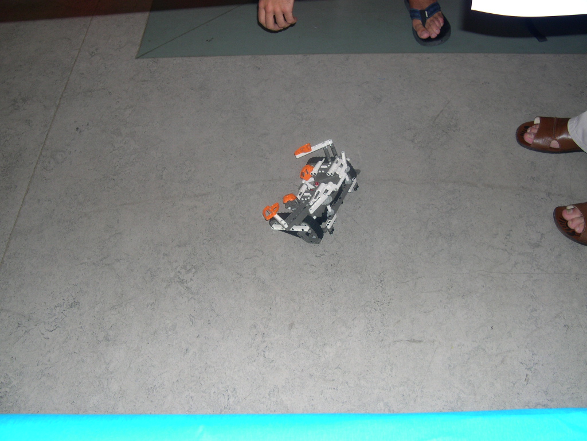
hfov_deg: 49.0
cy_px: 220
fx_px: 644
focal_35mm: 38
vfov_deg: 37.7
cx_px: 294
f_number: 2.8
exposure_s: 1/60
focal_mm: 8
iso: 100
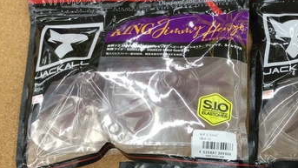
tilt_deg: -77.7
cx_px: 257
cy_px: 184
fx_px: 466
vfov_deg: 19.5
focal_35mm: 59
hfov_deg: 33.9
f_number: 2.4
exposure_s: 1/30
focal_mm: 3.3
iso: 40
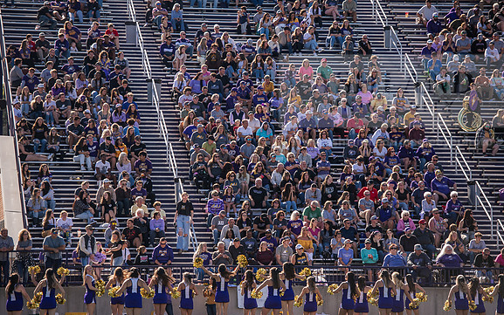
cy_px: 160
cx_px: 252
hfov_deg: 12.4
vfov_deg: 7.8
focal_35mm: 169
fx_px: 2322
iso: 100
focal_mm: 165
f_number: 3.5
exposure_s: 1/640
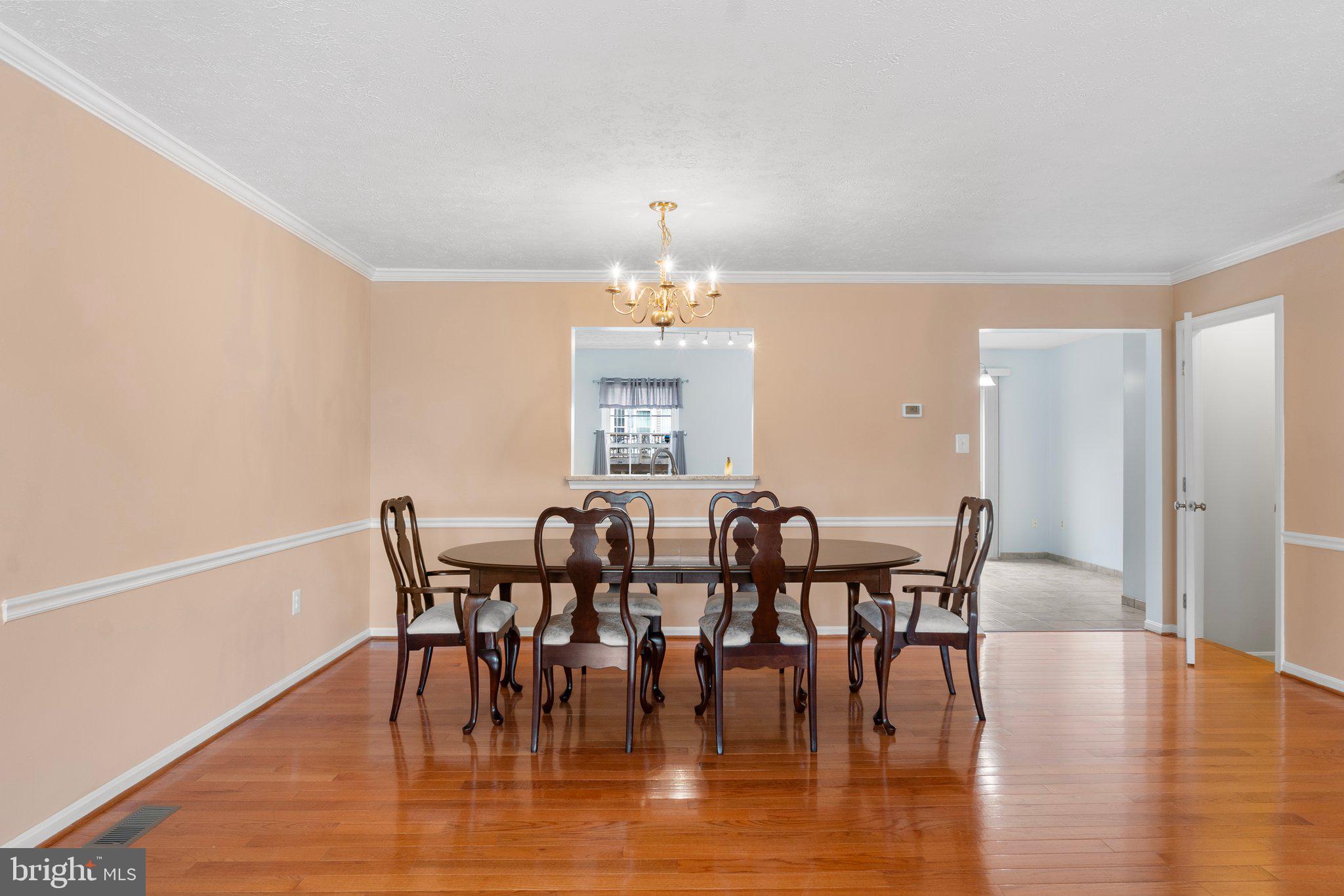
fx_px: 821
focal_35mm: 22
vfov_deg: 57.2
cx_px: 672
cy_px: 448
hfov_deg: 78.6
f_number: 9
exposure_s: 1/2.5
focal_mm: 15
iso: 100
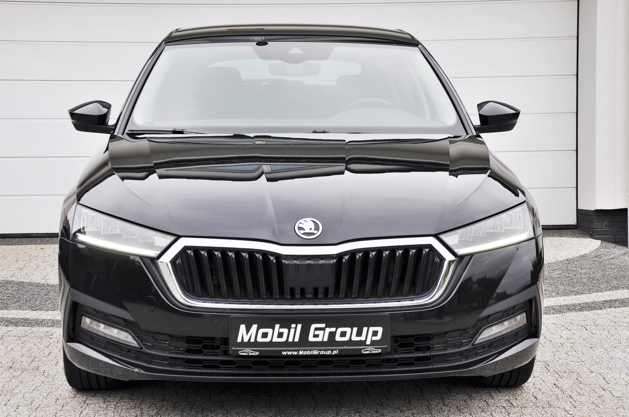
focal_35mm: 78
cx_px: 314
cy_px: 208
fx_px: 1361
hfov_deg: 26.0
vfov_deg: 17.4
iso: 250
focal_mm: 52
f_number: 9
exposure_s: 1/320
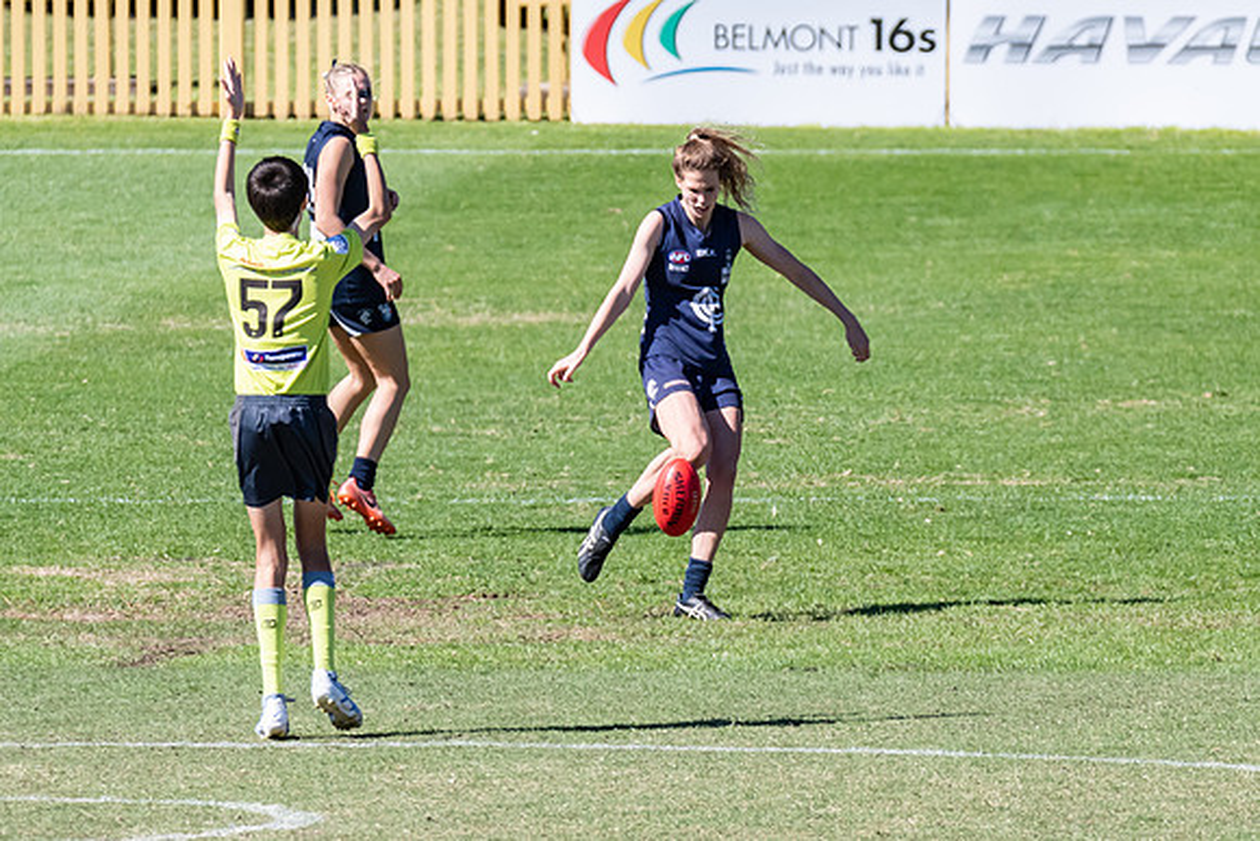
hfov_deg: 2.4
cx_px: 865
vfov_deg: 1.6
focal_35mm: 859
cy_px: 333
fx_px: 30057
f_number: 10
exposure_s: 1/1250
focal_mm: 400
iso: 800
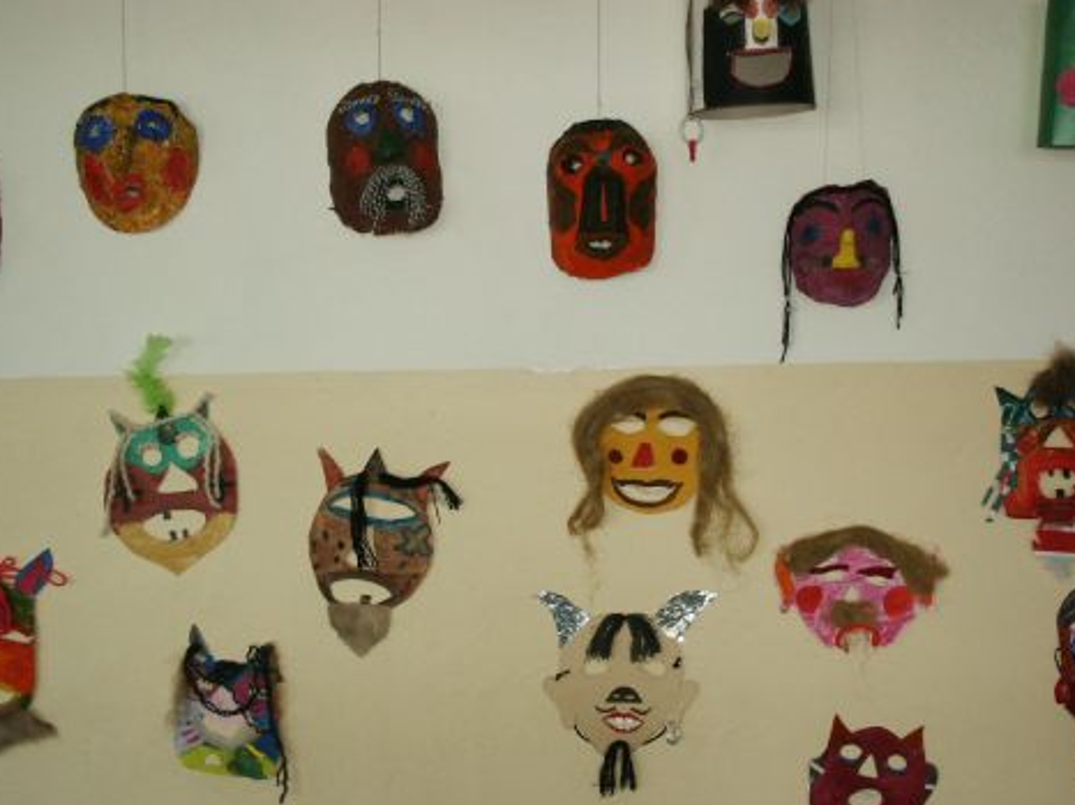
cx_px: 525
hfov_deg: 46.8
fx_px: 1242
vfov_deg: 35.9
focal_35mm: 40
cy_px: 442
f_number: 3
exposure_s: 1/350
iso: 200
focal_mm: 7.18
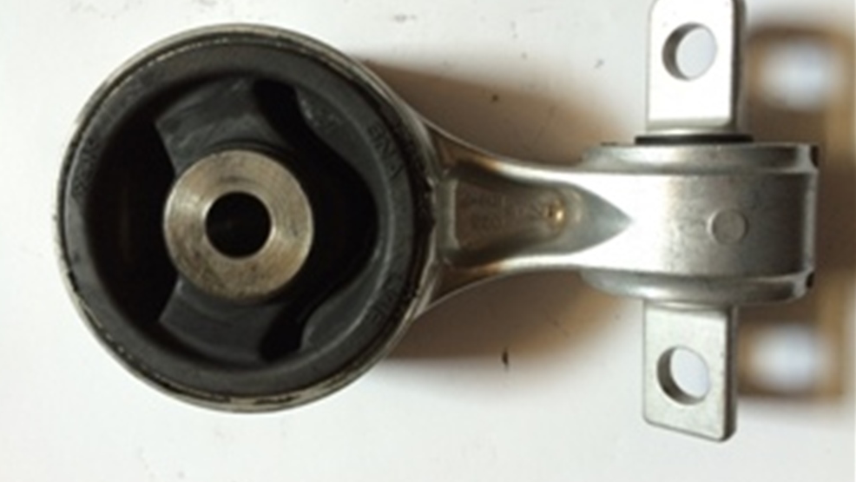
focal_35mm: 32
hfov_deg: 61.0
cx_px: 425
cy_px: 208
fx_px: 726
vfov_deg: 36.6
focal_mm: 4.15
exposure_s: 1/30
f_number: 2.2
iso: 100
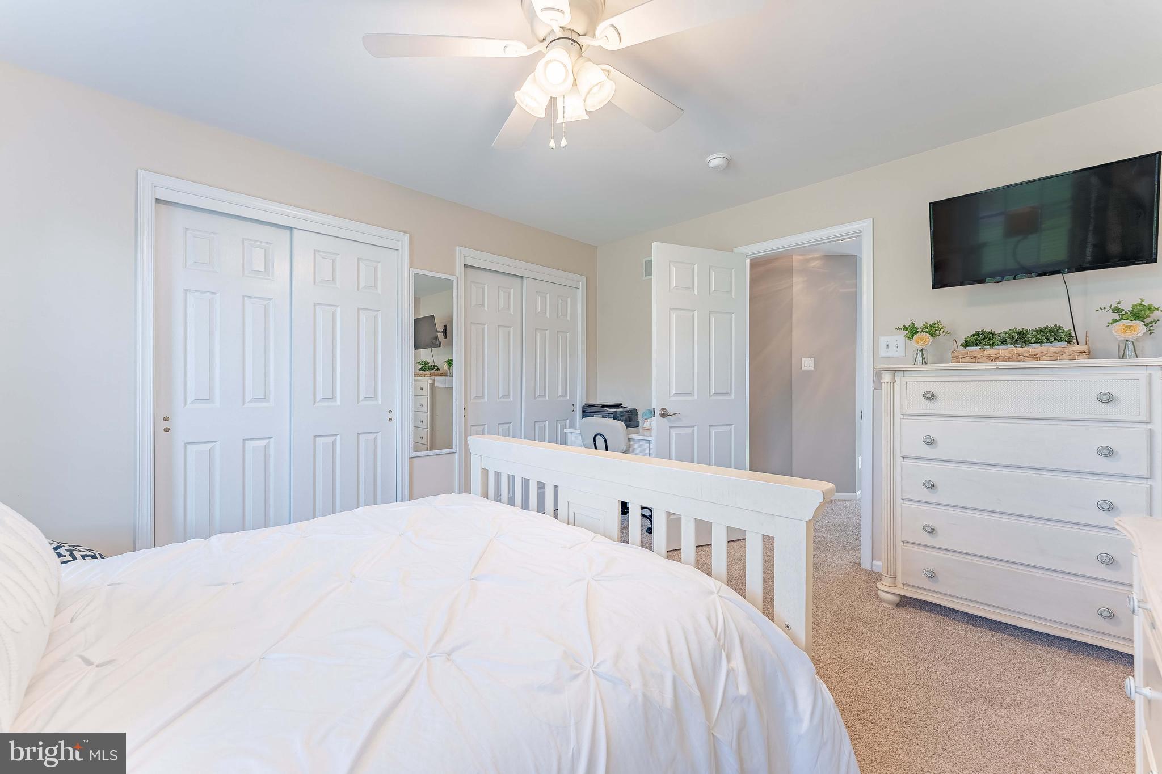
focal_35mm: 14
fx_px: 452
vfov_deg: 81.2
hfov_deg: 104.3
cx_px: 581
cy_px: 387
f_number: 8
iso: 320
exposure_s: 1/200
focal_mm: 14
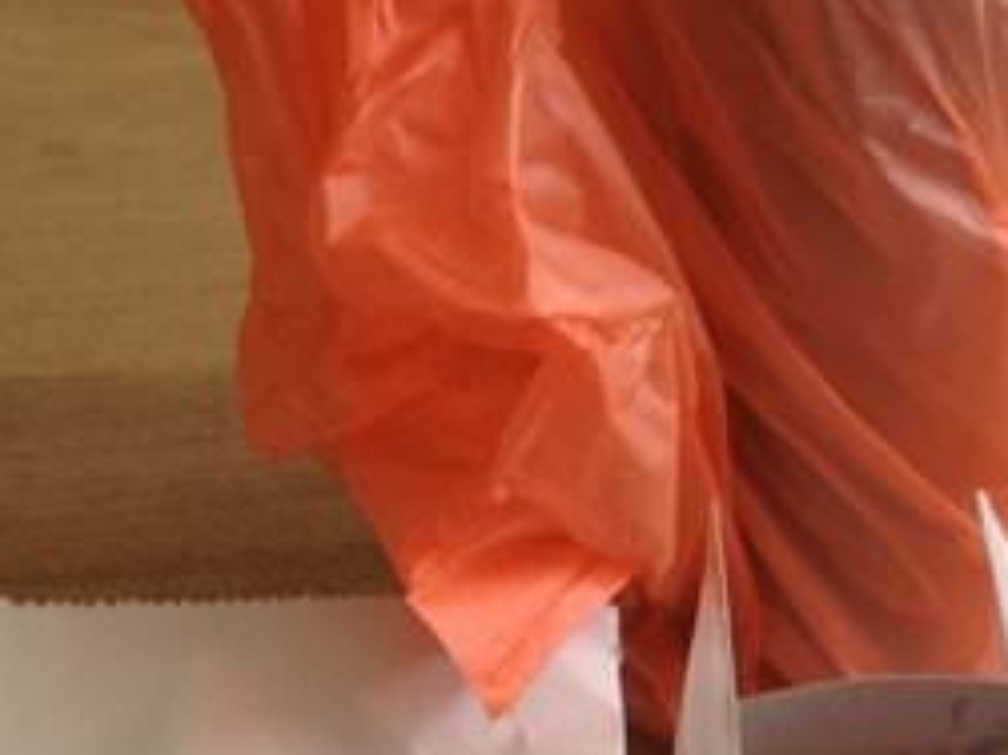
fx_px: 4162
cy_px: 992
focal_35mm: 143
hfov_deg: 13.6
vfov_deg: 10.1
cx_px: 1016
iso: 50
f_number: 2.4
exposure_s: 1/40
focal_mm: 4.28
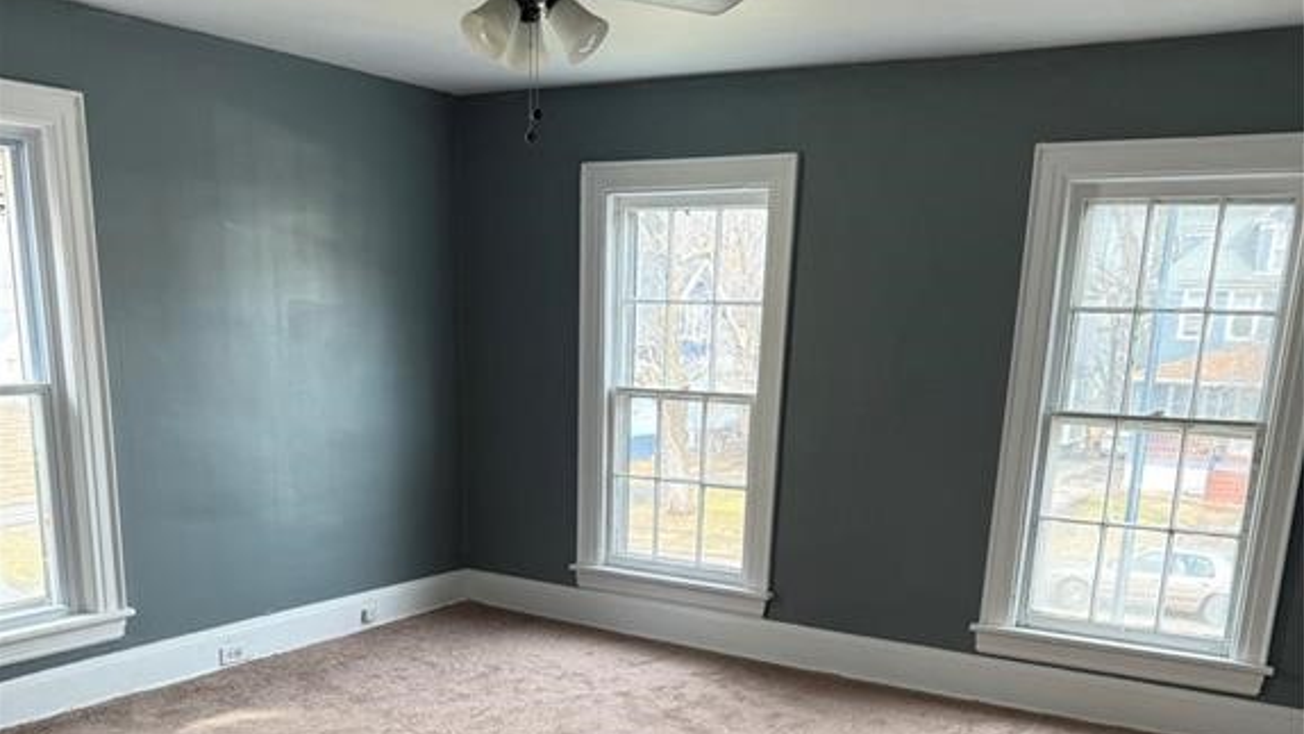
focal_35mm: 35
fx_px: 1210
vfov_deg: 32.0
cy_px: 670
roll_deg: -0.4
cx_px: 652
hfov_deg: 56.6
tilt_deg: -16.8
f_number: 1.78
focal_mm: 6.76
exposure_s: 1/121
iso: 100
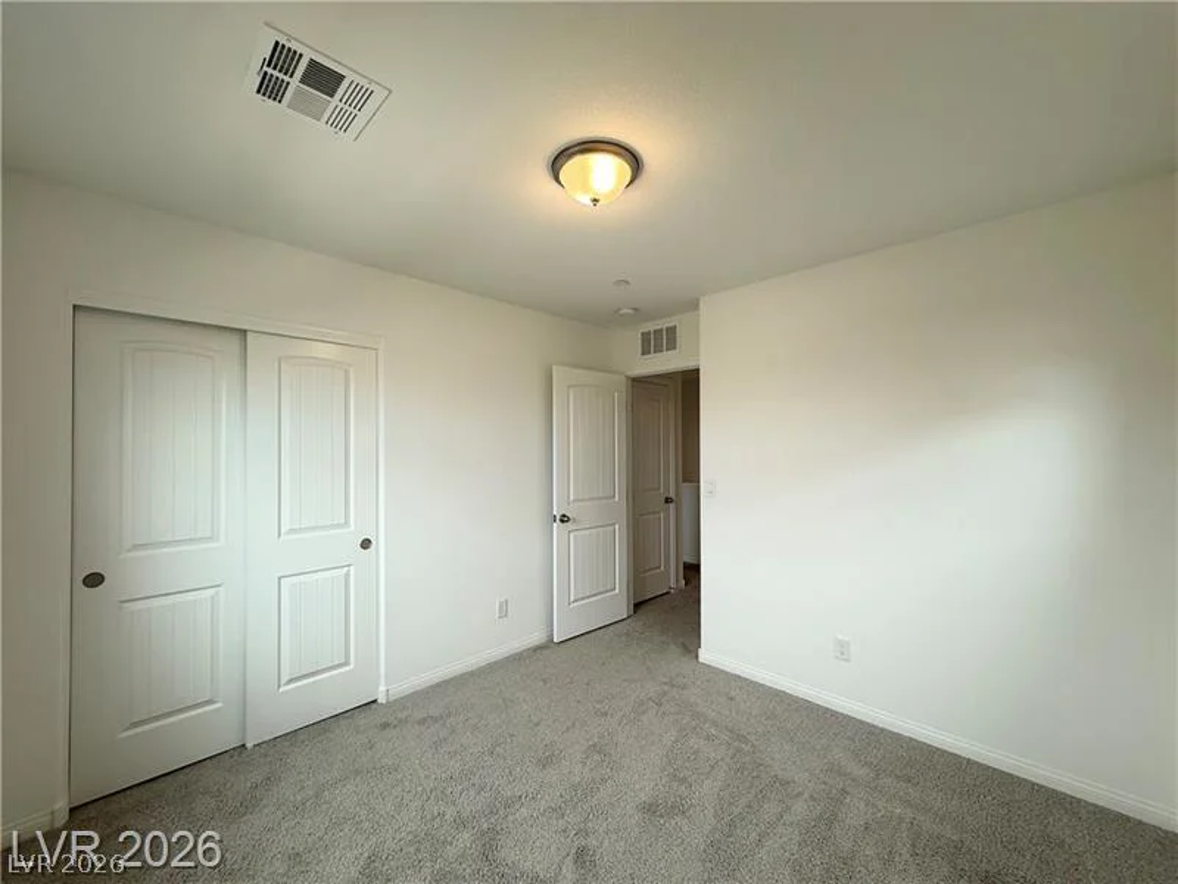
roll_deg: +0.0
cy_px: 442
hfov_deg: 102.1
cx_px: 589
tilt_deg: +0.8
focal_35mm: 14
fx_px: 476
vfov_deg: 85.7
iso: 64
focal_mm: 2.22
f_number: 2.2
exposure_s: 1/120
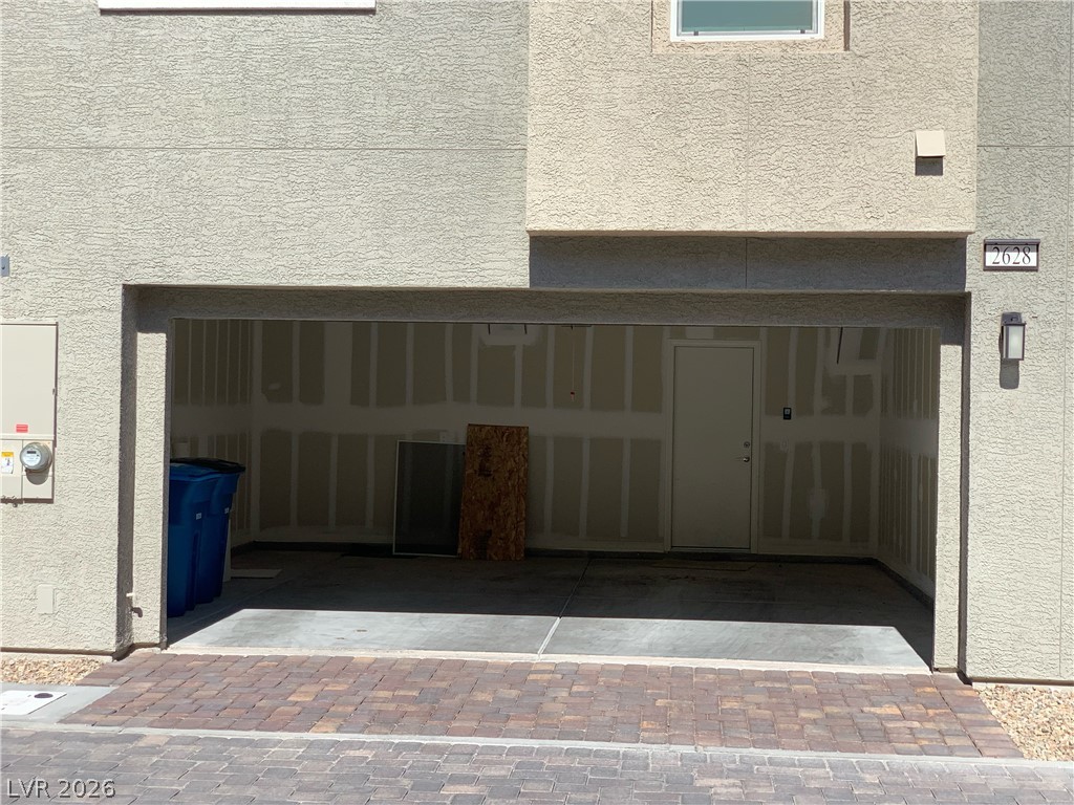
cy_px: 402
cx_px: 537
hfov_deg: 36.8
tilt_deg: +1.3
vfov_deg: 28.0
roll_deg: -1.1
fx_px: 1613
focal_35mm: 52
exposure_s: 1/1332
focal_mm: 6
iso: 16
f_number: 2.4
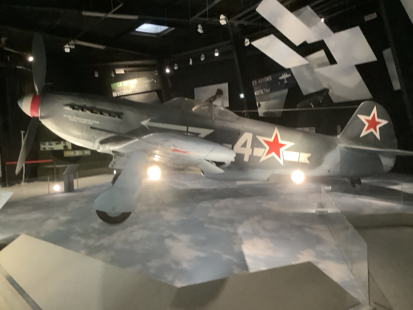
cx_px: 206
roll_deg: +2.2
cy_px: 155
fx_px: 370
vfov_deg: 45.4
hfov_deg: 58.4
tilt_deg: -4.4
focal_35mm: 31
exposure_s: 1/40
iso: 320
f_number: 2.4
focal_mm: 3.3
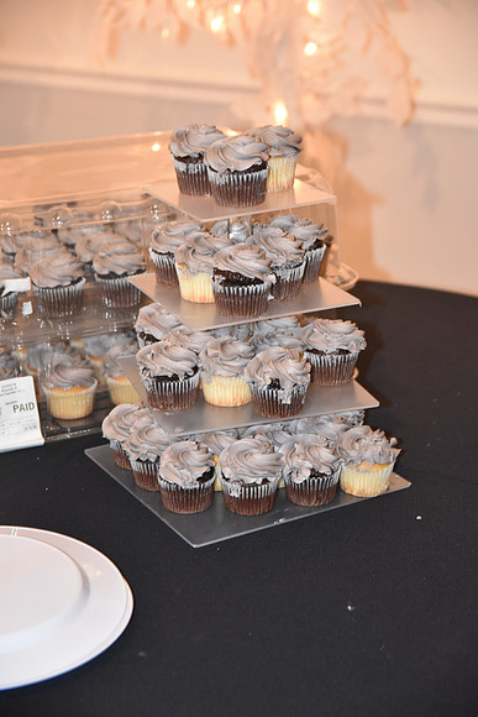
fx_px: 1493
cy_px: 358
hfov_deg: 18.2
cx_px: 239
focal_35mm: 75
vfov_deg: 27.0
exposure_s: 1/60
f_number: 2.8
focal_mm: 50
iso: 1600
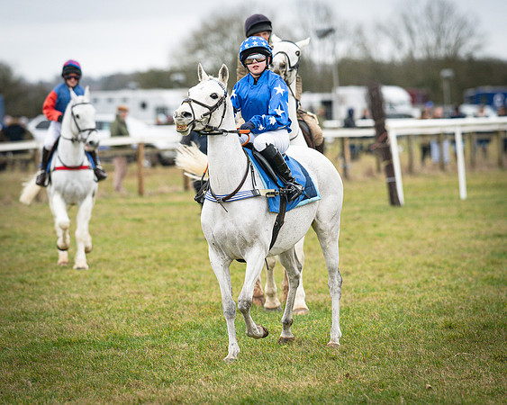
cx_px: 254
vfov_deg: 6.8
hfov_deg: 8.5
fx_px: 3412
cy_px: 202
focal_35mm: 227
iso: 640
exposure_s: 1/1150
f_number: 2.2
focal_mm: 135
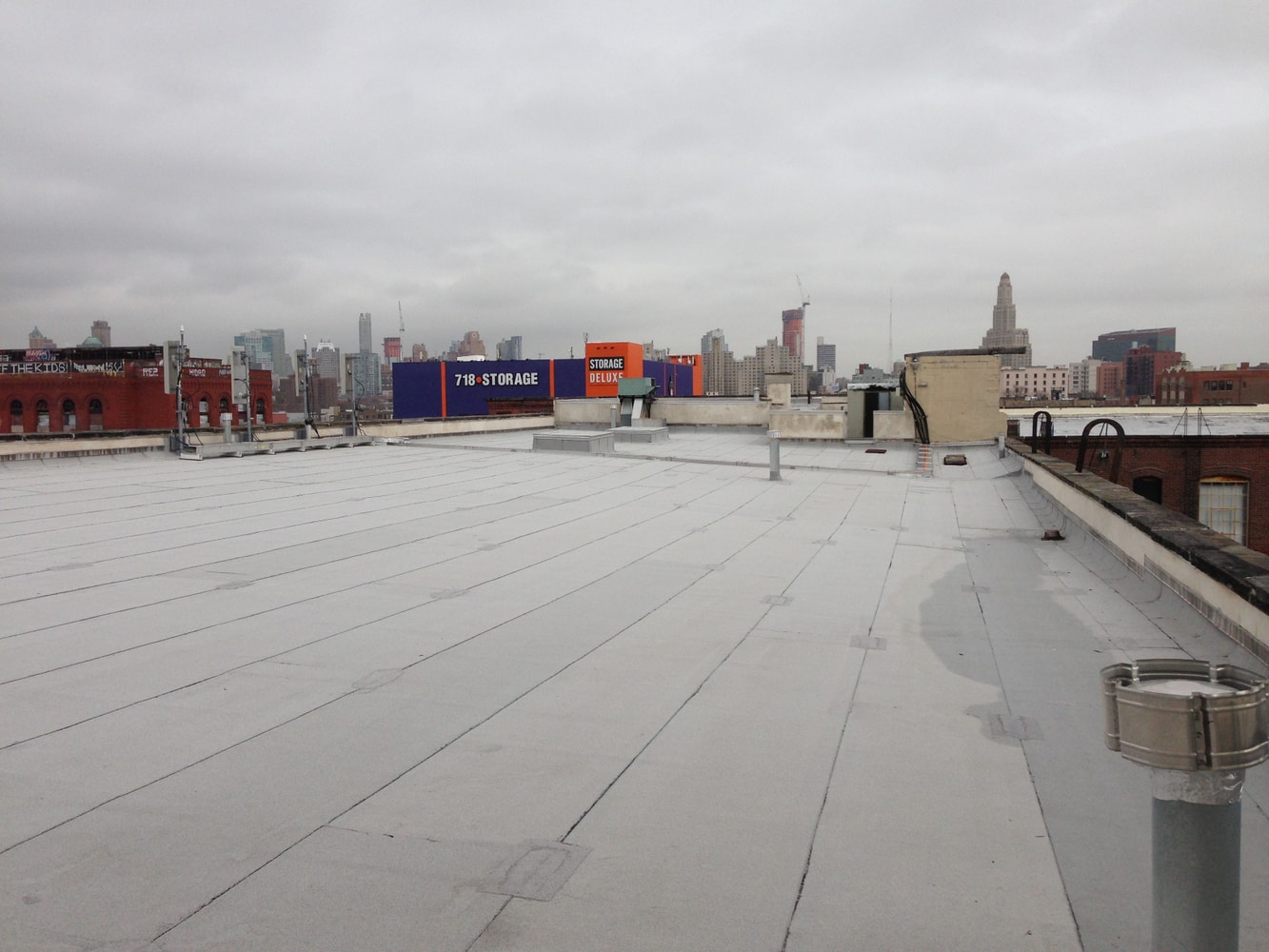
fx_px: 1210
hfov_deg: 55.3
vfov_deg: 43.0
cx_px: 634
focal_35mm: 33
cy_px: 476
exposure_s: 1/2584
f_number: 2.4
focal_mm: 4.13
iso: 50
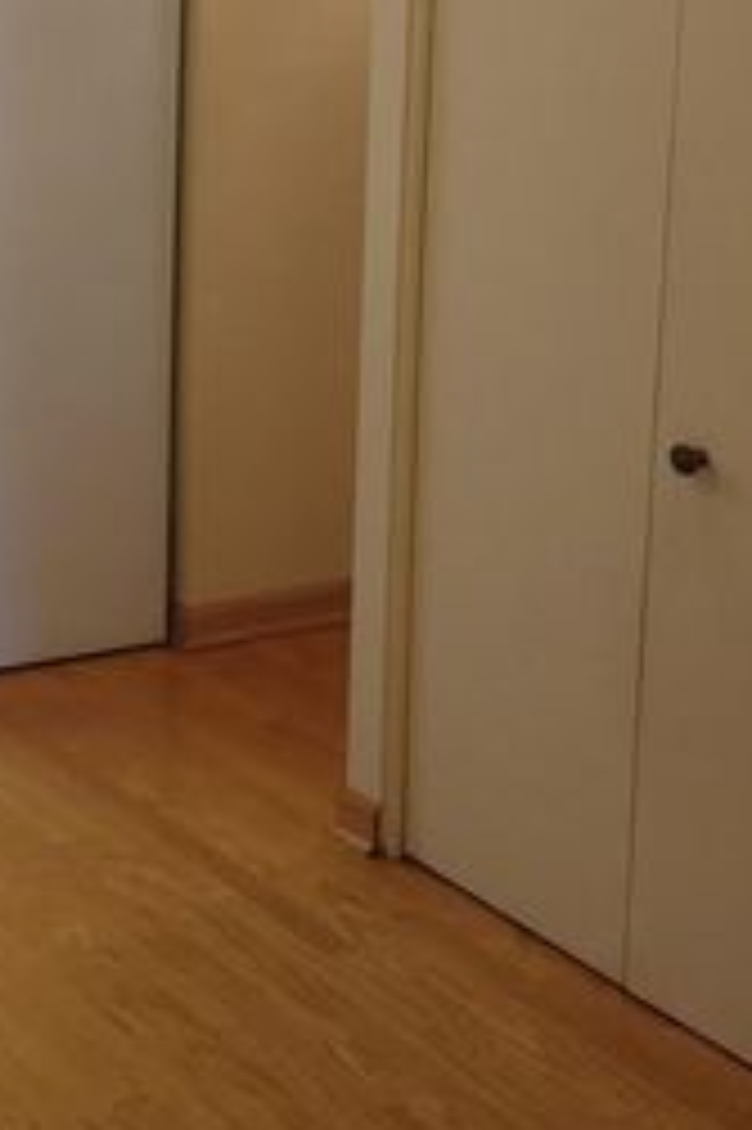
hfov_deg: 18.0
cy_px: 205
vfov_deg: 30.6
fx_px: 2008
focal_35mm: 64
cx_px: -495
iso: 160
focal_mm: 5.4
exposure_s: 1/60
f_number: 1.8
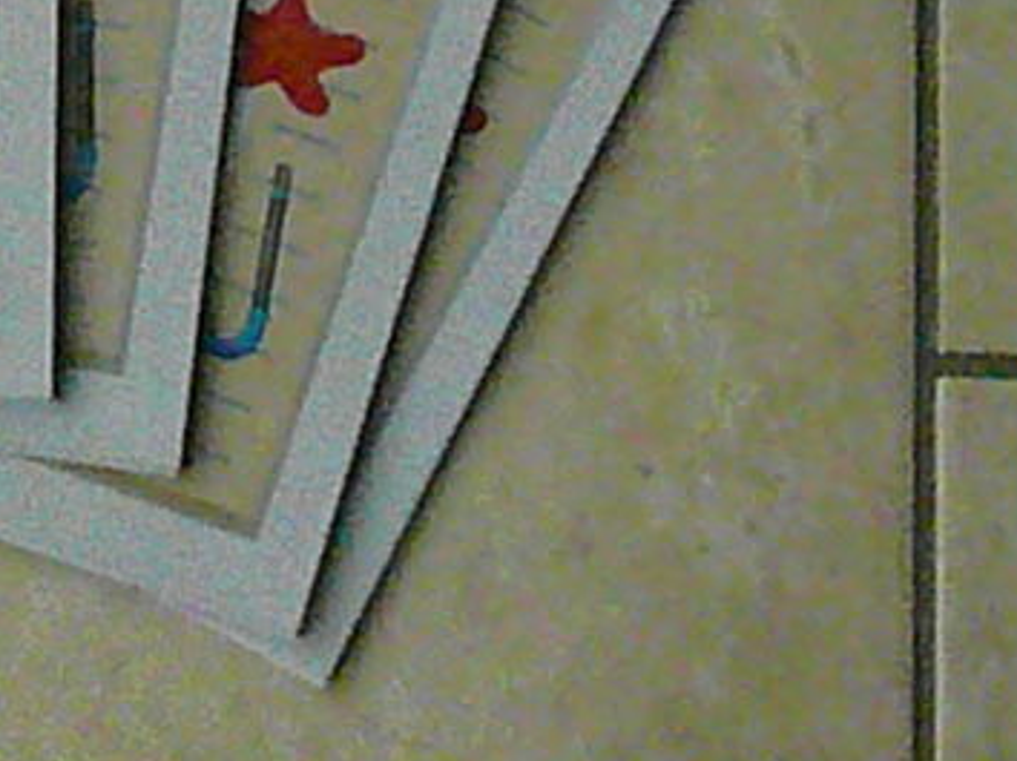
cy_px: -310
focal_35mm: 130
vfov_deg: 11.0
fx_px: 3817
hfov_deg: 14.5
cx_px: -359
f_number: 10
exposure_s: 1/800
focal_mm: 7.5
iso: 3200
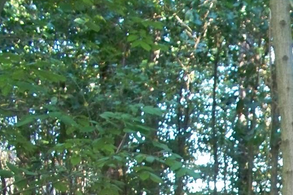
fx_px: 936
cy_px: 316
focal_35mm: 115
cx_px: 435
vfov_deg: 11.3
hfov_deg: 16.3
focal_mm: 7.54
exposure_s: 1/60
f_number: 2.8
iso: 400
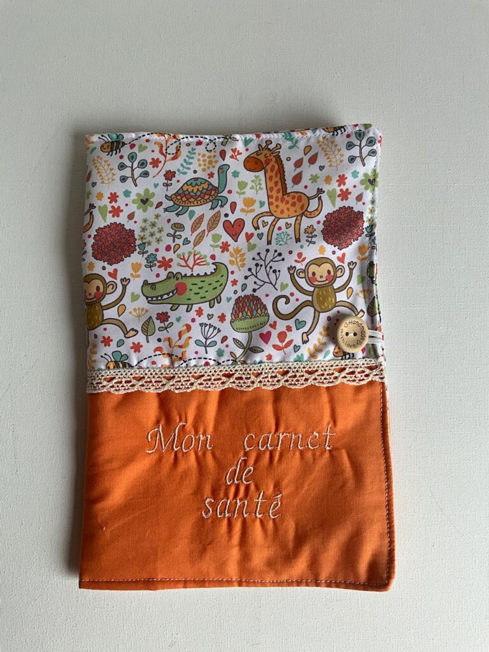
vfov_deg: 61.7
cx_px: 244
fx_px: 546
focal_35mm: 29
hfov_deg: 48.2
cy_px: 326
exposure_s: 1/204
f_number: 1.8
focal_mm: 3
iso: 20
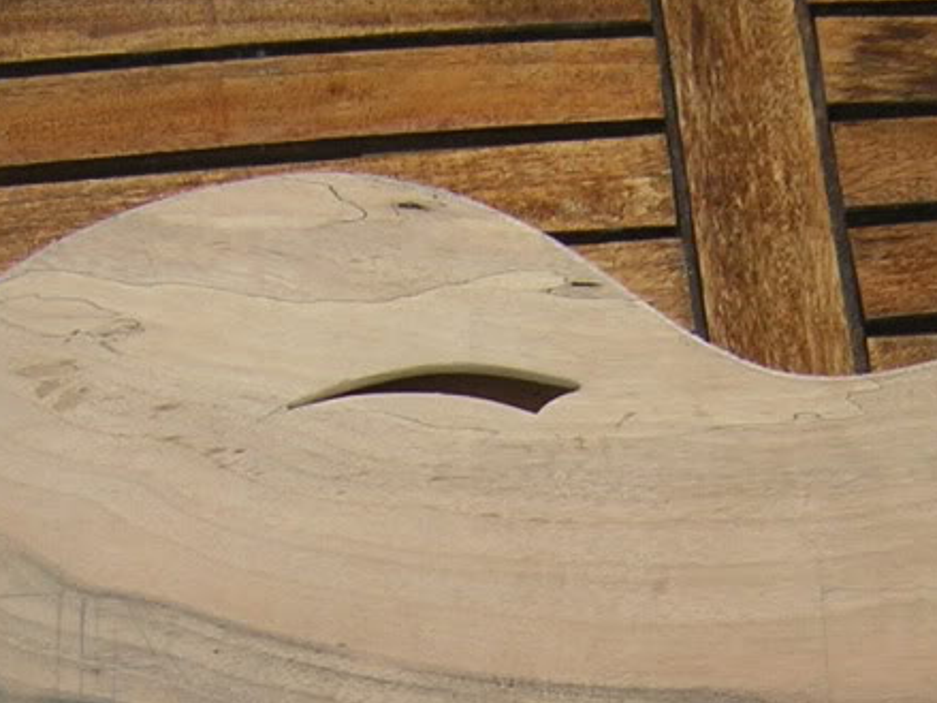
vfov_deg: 17.0
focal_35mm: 84
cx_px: 692
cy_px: 756
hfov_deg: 23.1
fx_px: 2273
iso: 50
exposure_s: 1/102
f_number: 2.6
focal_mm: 4.7
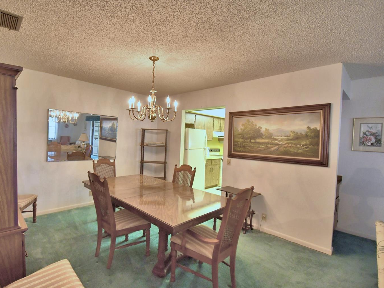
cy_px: 143
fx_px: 189
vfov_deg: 74.7
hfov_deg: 90.4
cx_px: 165
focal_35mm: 17
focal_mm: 10
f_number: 4.5
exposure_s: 1/30
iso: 800
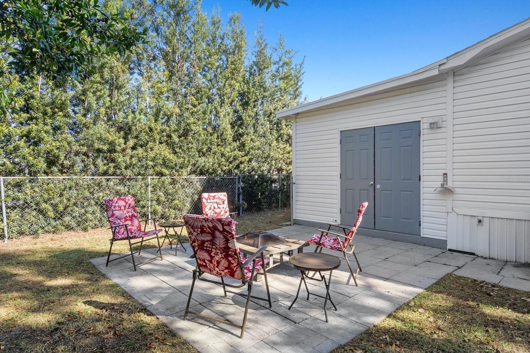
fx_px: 294
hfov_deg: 83.9
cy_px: 179
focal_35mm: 20
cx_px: 252
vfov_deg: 61.9
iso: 320
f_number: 8
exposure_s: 1/50
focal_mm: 19
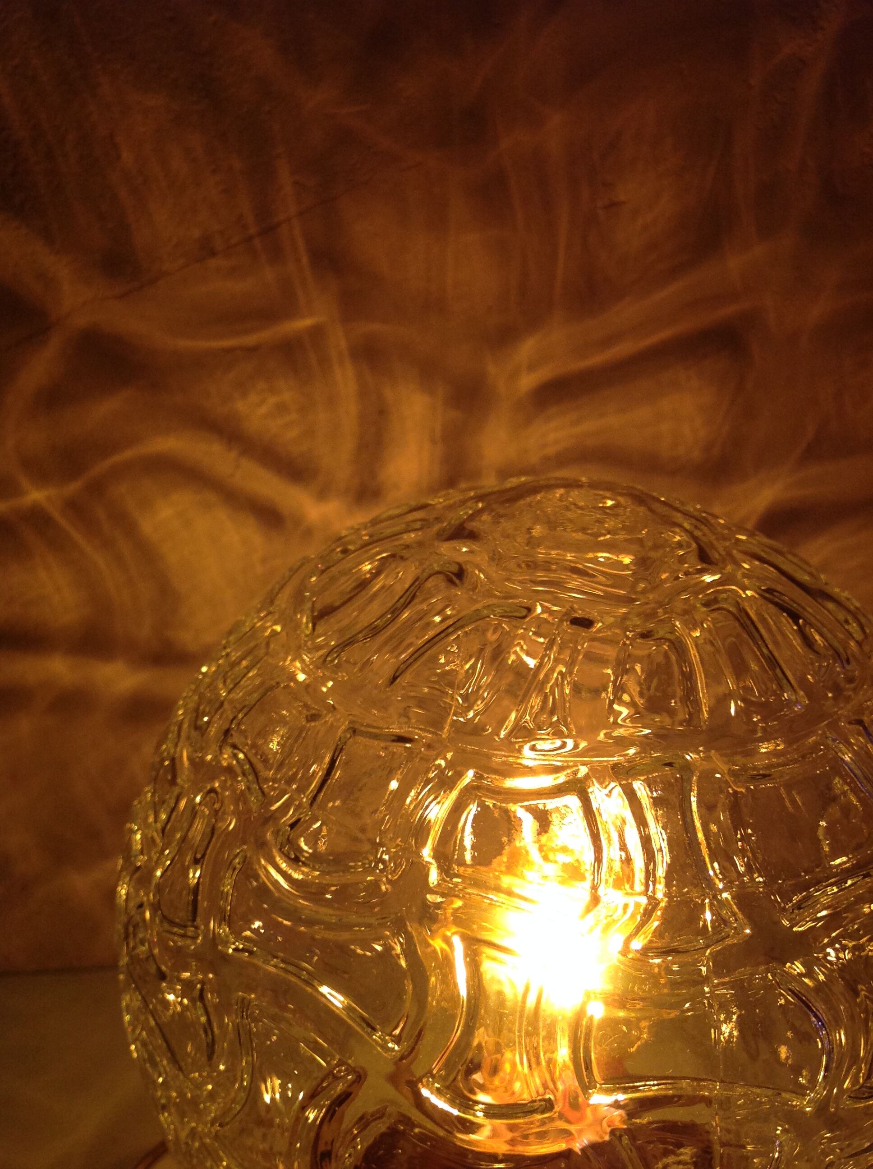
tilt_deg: -21.6
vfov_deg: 52.7
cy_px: 584
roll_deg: -0.6
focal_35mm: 35
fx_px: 1180
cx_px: 436
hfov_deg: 40.6
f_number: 2.4
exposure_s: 1/100
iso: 100
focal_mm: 4.28
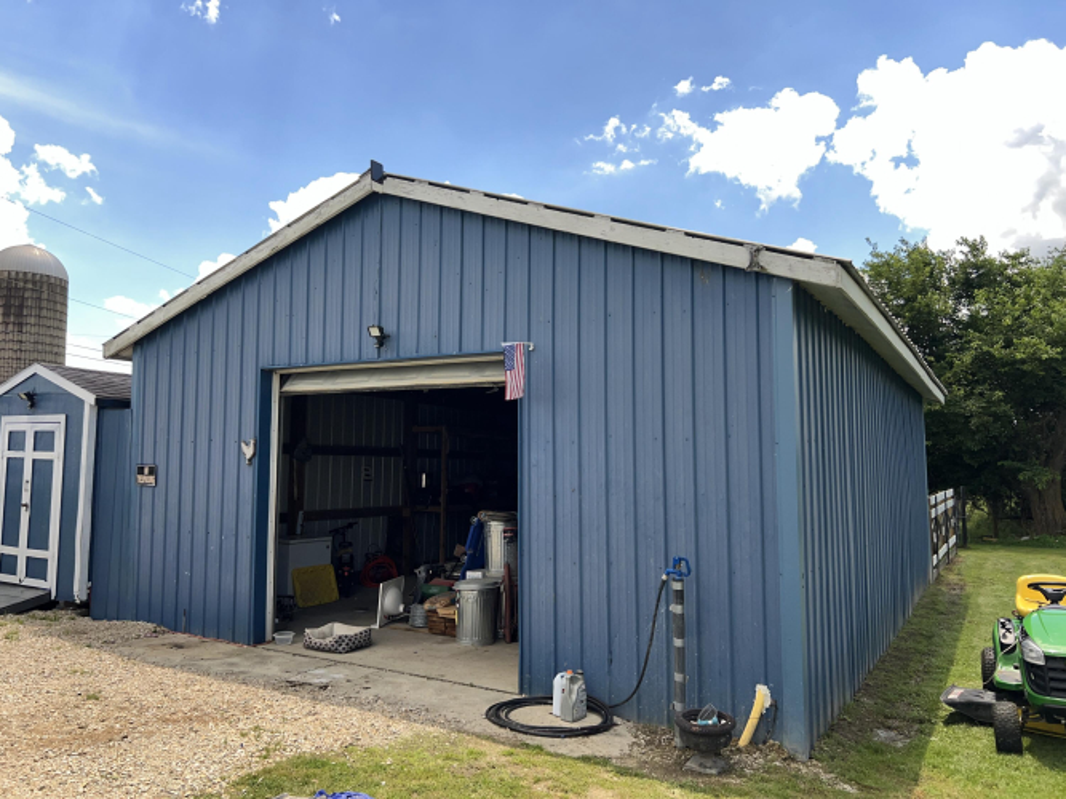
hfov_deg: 67.3
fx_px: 801
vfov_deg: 53.0
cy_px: 400
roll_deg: +0.3
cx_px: 533
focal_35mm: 26
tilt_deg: +2.7
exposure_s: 1/2571
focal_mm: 5.7
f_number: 1.5
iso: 40
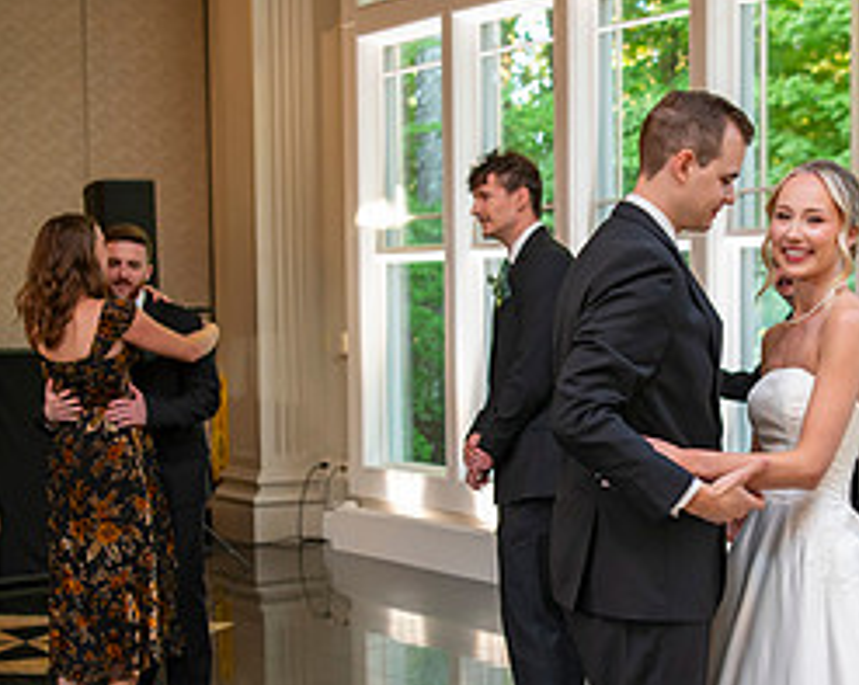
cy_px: 494
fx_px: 2057
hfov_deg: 23.4
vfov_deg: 18.8
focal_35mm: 81
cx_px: 616
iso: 800
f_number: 2.8
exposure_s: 1/100
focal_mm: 35
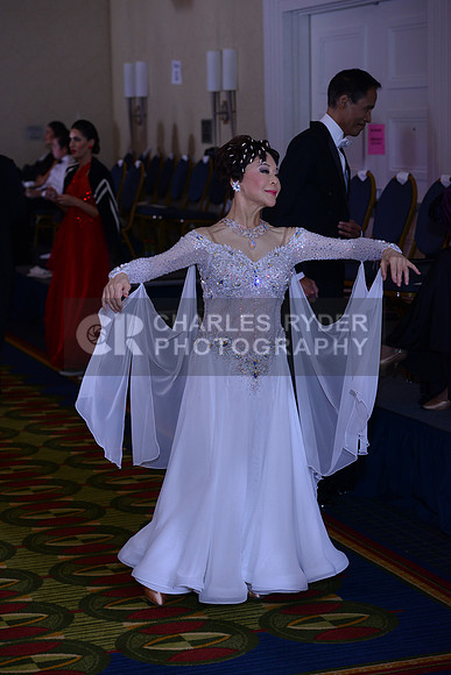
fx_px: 1596
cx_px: 226
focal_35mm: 85
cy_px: 338
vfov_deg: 23.9
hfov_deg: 16.1
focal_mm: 85
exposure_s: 1/250
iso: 1000
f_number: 4.5
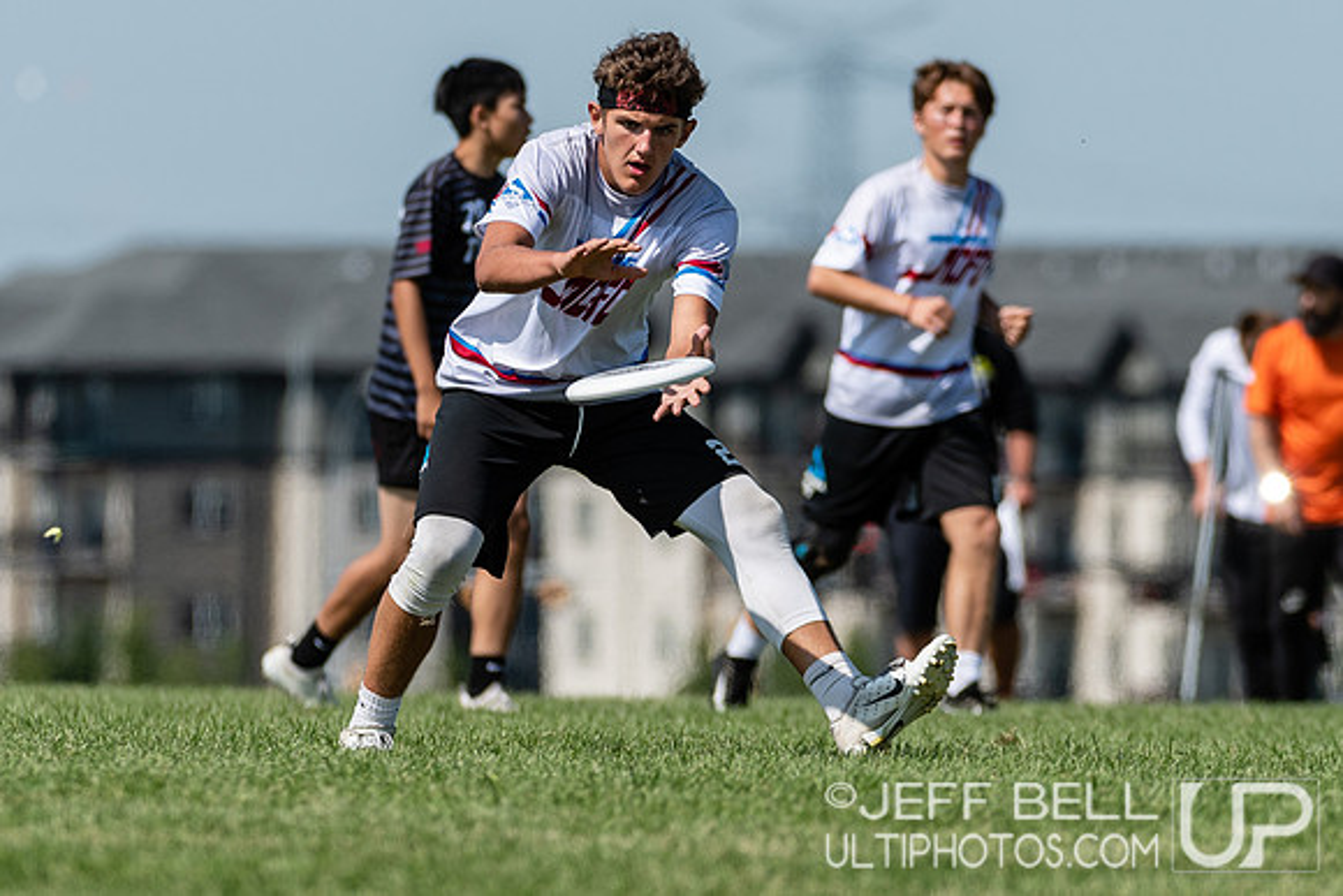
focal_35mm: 624
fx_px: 23292
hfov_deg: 3.3
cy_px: 347
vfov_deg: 2.2
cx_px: 774
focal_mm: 260
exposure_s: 1/1600
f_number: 4
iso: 100
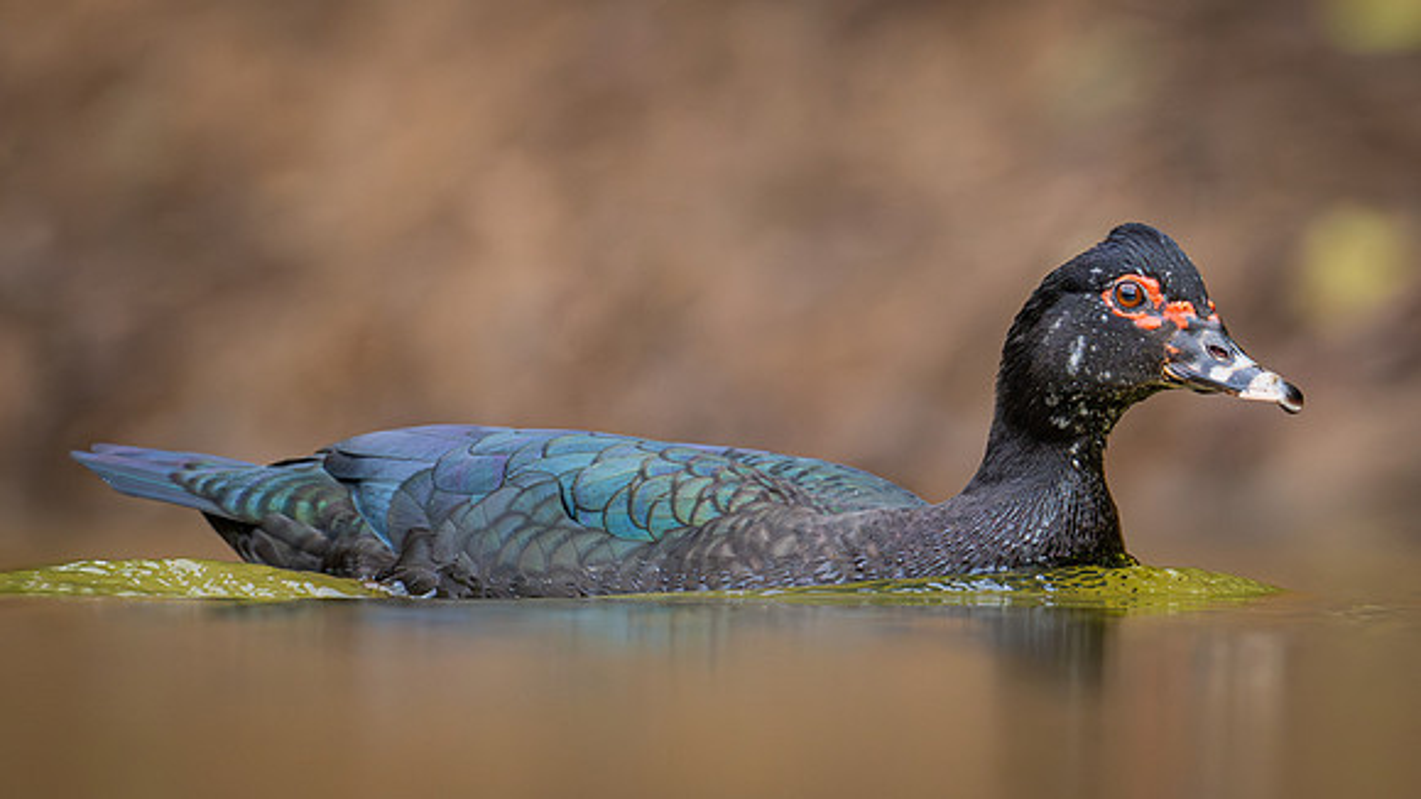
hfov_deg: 2.0
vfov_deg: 1.1
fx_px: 40343
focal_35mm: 1071
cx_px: 875
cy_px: 323
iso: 4000
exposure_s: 1/1000
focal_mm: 560
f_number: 6.3
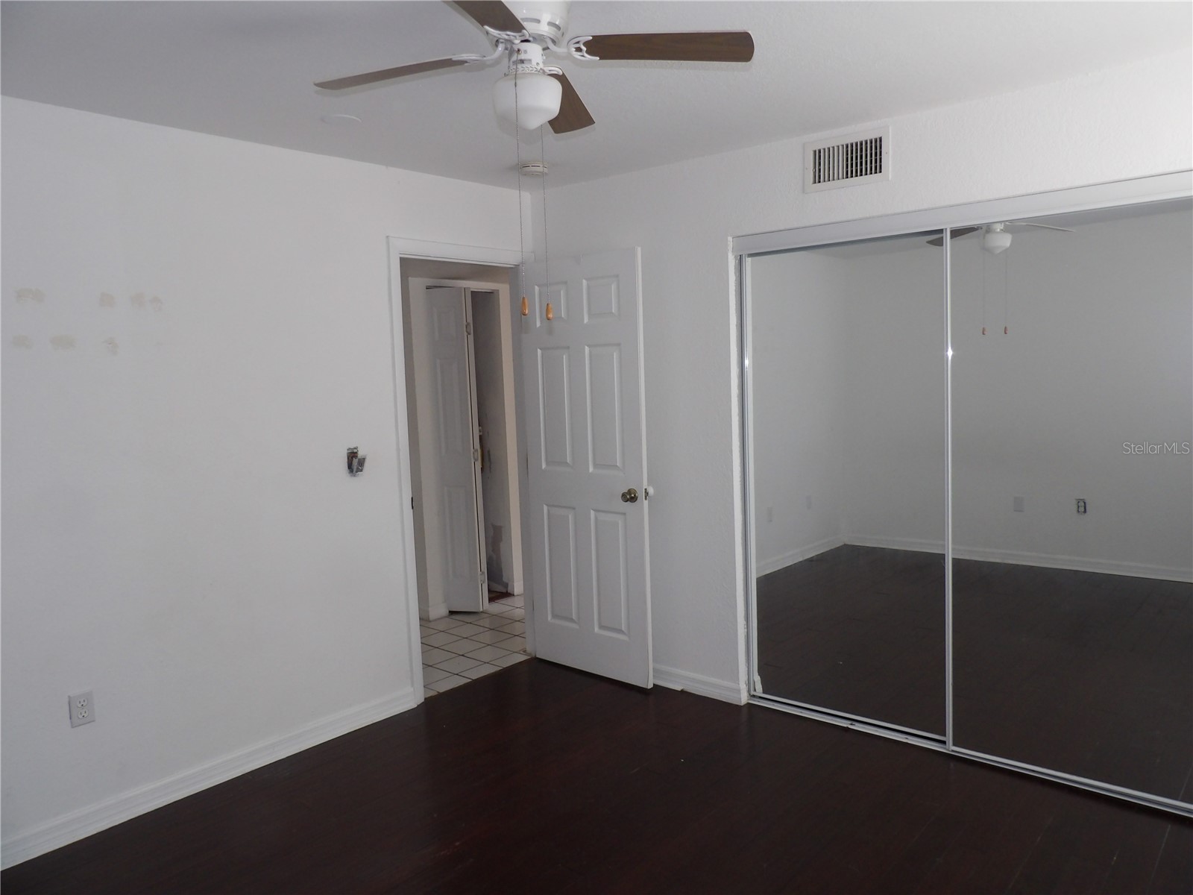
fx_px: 827
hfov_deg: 71.6
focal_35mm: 24
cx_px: 596
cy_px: 448
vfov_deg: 56.8
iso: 200
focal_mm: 4.3
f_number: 3.2
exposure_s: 1/33
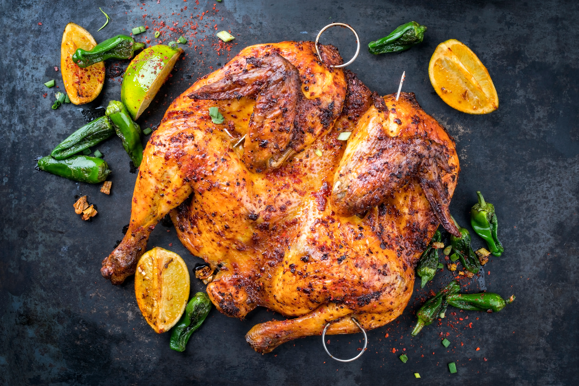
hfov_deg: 39.6
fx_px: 804
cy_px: 193
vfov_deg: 27.0
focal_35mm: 50
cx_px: 290
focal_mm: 50
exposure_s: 1/200
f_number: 9
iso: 200
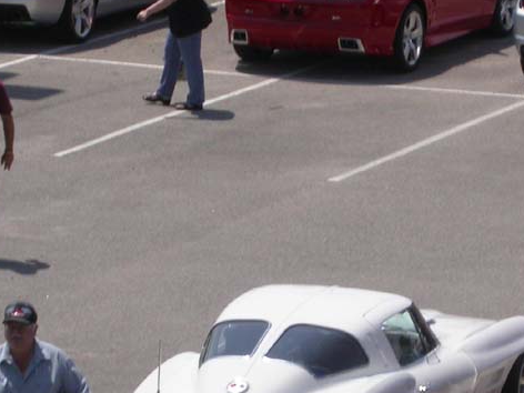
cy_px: 242
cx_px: 324
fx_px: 5056
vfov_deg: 4.5
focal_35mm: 334
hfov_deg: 5.9
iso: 100
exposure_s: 1/440
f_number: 8.2
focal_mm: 32
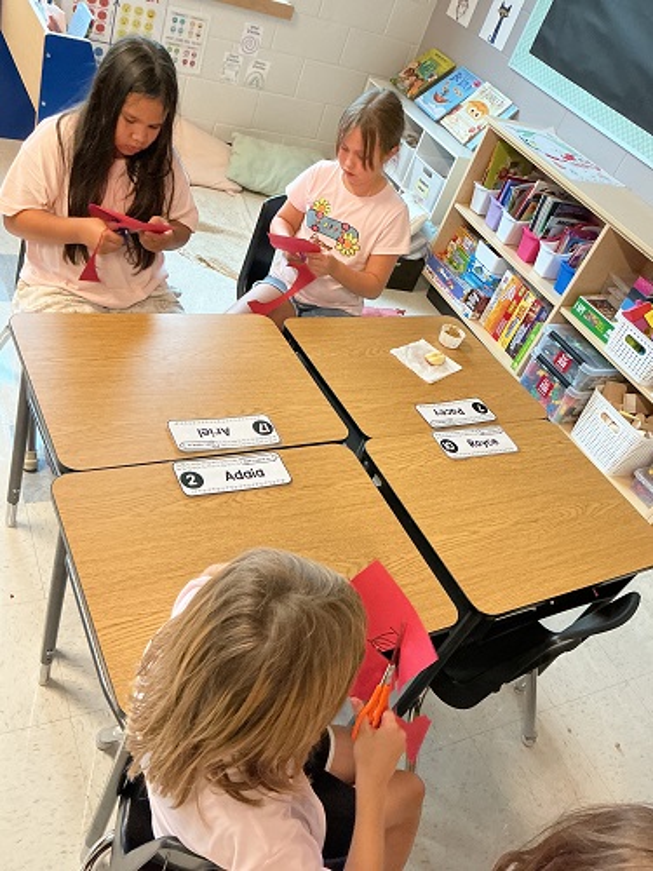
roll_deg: -20.8
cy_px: 436
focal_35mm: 29
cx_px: 326
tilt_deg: -35.8
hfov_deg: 48.2
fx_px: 729
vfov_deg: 61.7
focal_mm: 3
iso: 160
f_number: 1.8
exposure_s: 1/50
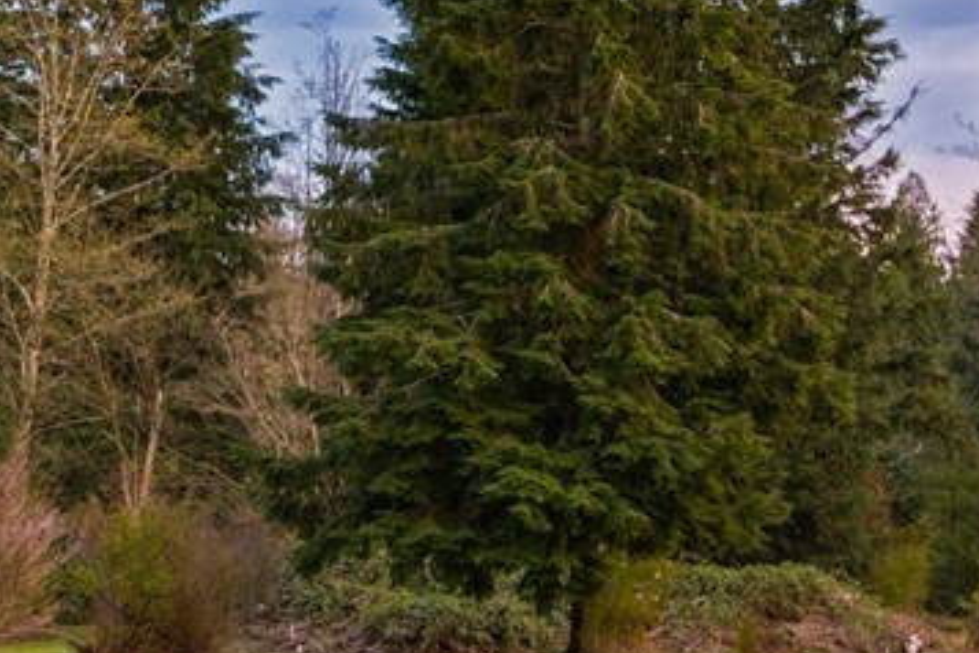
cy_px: 551
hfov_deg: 14.7
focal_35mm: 133
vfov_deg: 10.3
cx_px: 1314
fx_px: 3617
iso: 400
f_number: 9
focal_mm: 28
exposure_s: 1/1.25
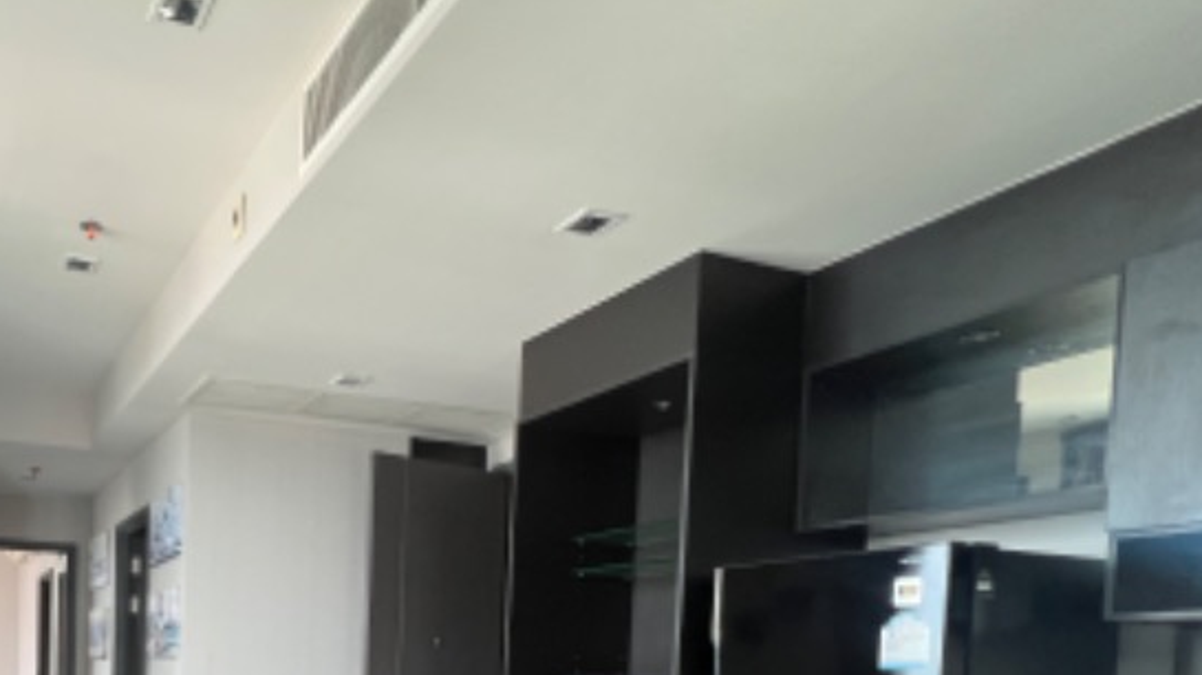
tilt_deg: -3.1
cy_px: 712
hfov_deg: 62.9
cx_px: 172
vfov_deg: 38.1
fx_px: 828
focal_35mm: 26
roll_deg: -1.1
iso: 200
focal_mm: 1.57
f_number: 1.8
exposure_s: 1/121
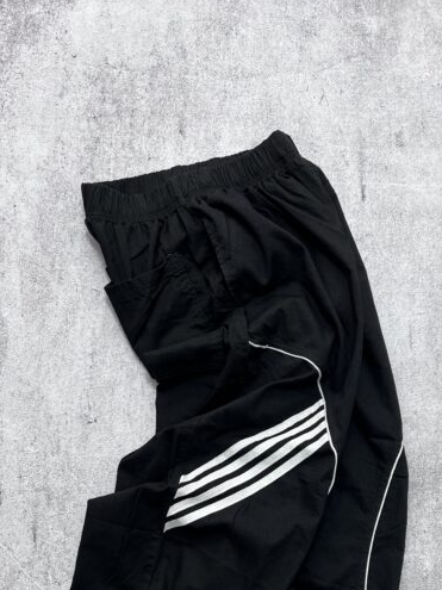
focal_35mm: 42
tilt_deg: -82.6
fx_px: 715
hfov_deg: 34.3
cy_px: 442
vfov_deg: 43.4
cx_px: 239
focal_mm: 5.7
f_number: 1.5
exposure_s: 1/100
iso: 80
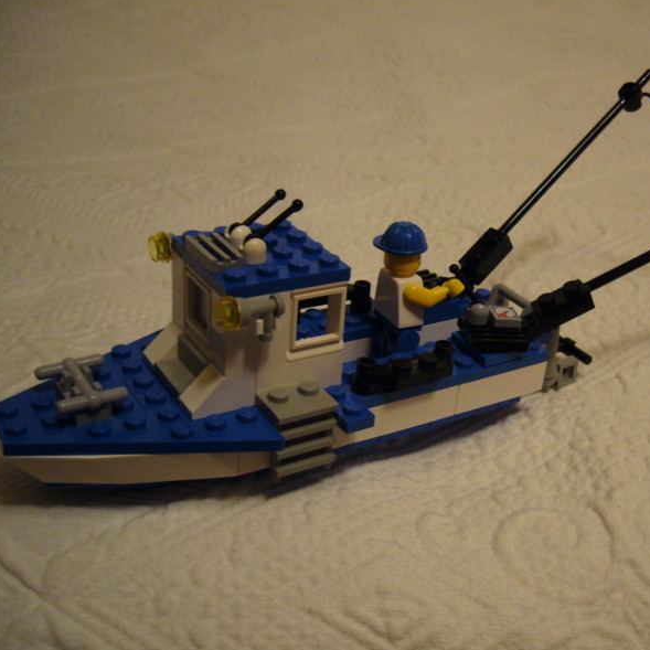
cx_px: 418
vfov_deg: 40.0
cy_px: 327
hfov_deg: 39.7
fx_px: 892
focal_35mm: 42
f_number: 2.8
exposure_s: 1/10
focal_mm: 5.8
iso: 200
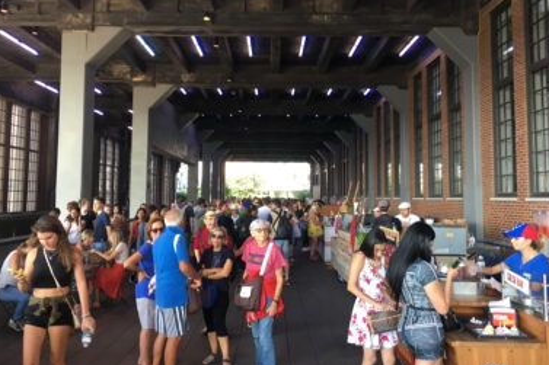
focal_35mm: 32
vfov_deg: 41.0
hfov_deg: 58.7
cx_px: 261
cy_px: 160
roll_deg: -1.2
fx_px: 488
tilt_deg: +5.0
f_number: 2.2
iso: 25
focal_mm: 4.15
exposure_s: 1/40
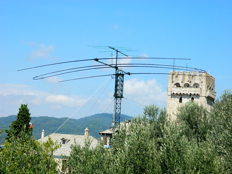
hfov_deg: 27.8
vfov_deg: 21.0
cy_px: 87
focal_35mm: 70
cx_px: 116
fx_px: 469
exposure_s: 1/800
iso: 80
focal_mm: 12.6
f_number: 4
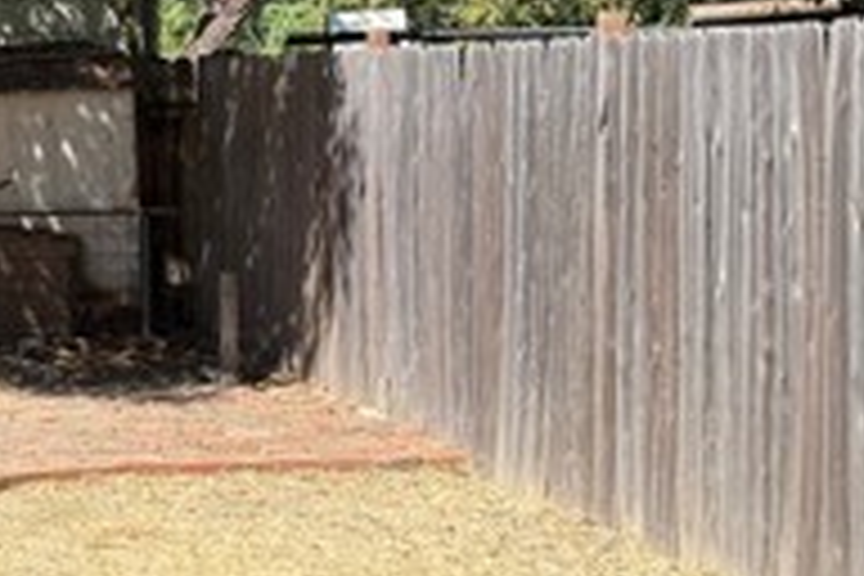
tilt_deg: -3.9
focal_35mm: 83
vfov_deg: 16.4
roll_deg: +0.4
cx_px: 40
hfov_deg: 23.6
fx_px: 1992
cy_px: 234
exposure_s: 1/1618
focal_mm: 6.76
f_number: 1.78
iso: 80
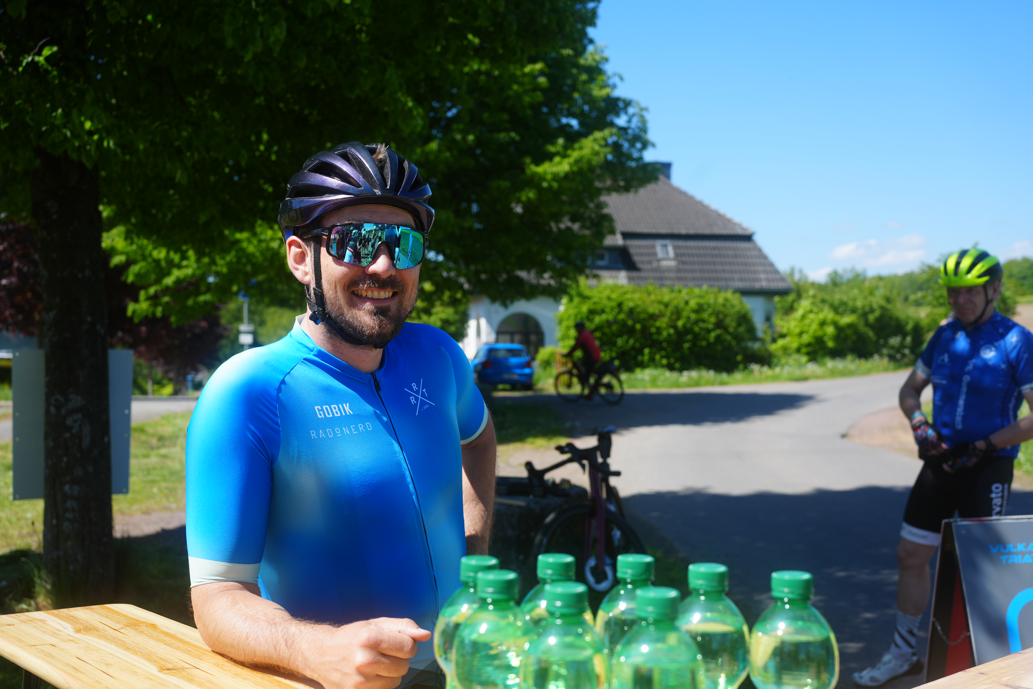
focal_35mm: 40
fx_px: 1148
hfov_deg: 48.5
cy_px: 344
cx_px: 516
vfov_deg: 33.4
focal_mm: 40
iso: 100
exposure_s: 1/320
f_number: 5.6
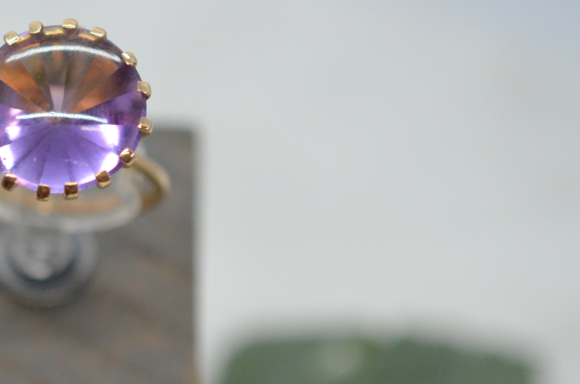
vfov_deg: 11.5
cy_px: 134
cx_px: 52
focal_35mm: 119
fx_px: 1913
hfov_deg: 17.0
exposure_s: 1/2500
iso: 2500
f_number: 4
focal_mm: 40
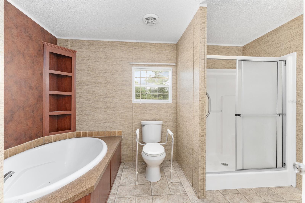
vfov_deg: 81.2
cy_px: 102
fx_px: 119
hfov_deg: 104.3
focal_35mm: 14
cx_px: 152
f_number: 7.1
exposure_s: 1/30
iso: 2500
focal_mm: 14
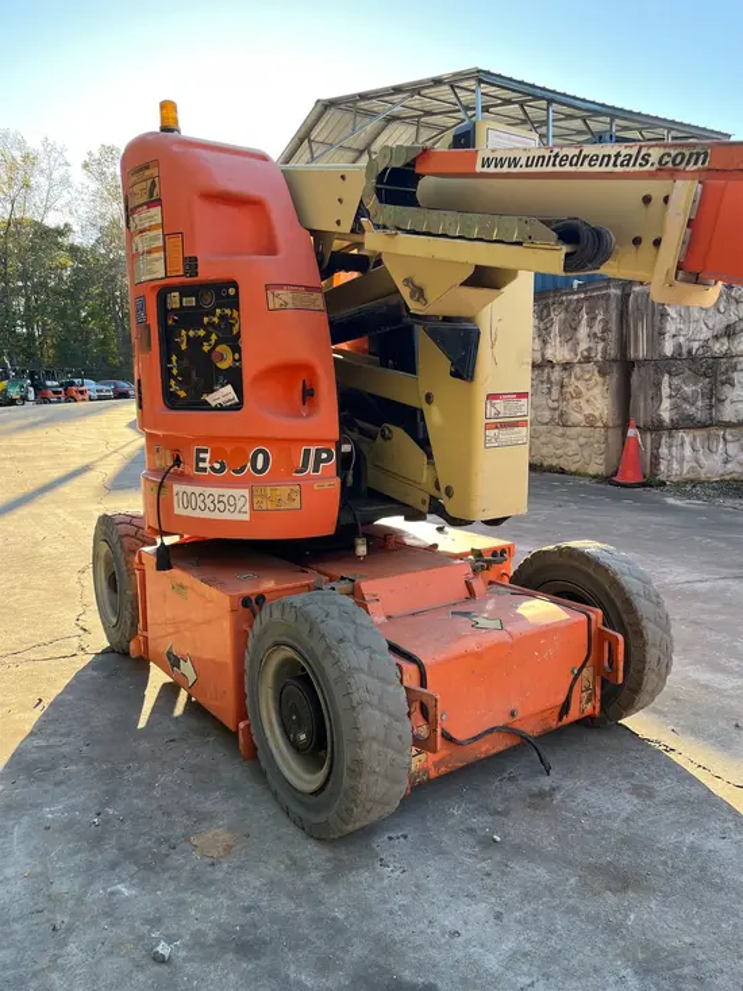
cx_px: 372
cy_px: 496
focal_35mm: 26
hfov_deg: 53.1
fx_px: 744
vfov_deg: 67.3
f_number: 1.6
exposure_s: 1/277
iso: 50
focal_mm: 5.1
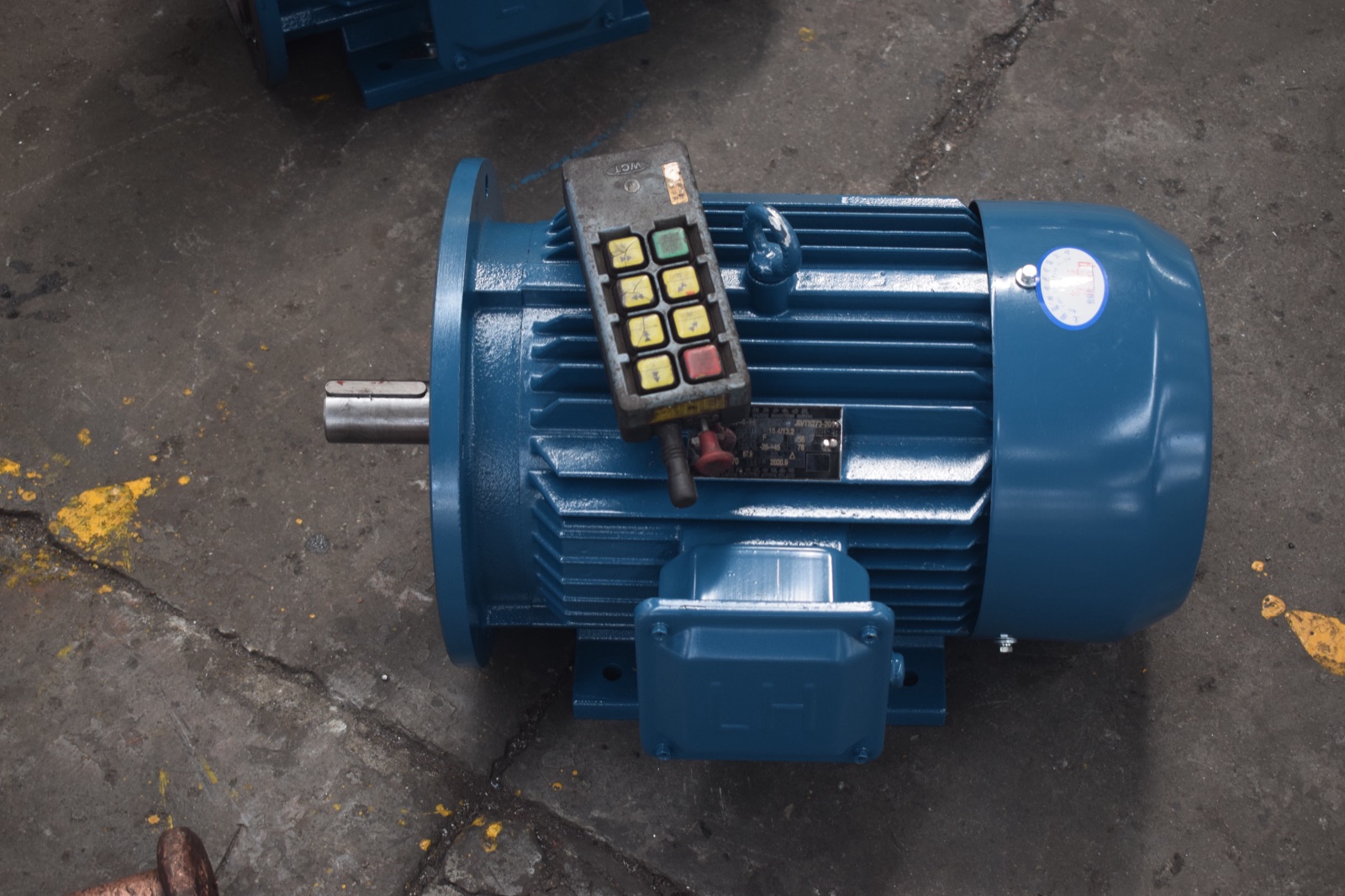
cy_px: 448
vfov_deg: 22.6
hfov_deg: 33.4
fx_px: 2241
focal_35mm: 60
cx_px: 672
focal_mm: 40
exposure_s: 1/60
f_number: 5
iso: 500
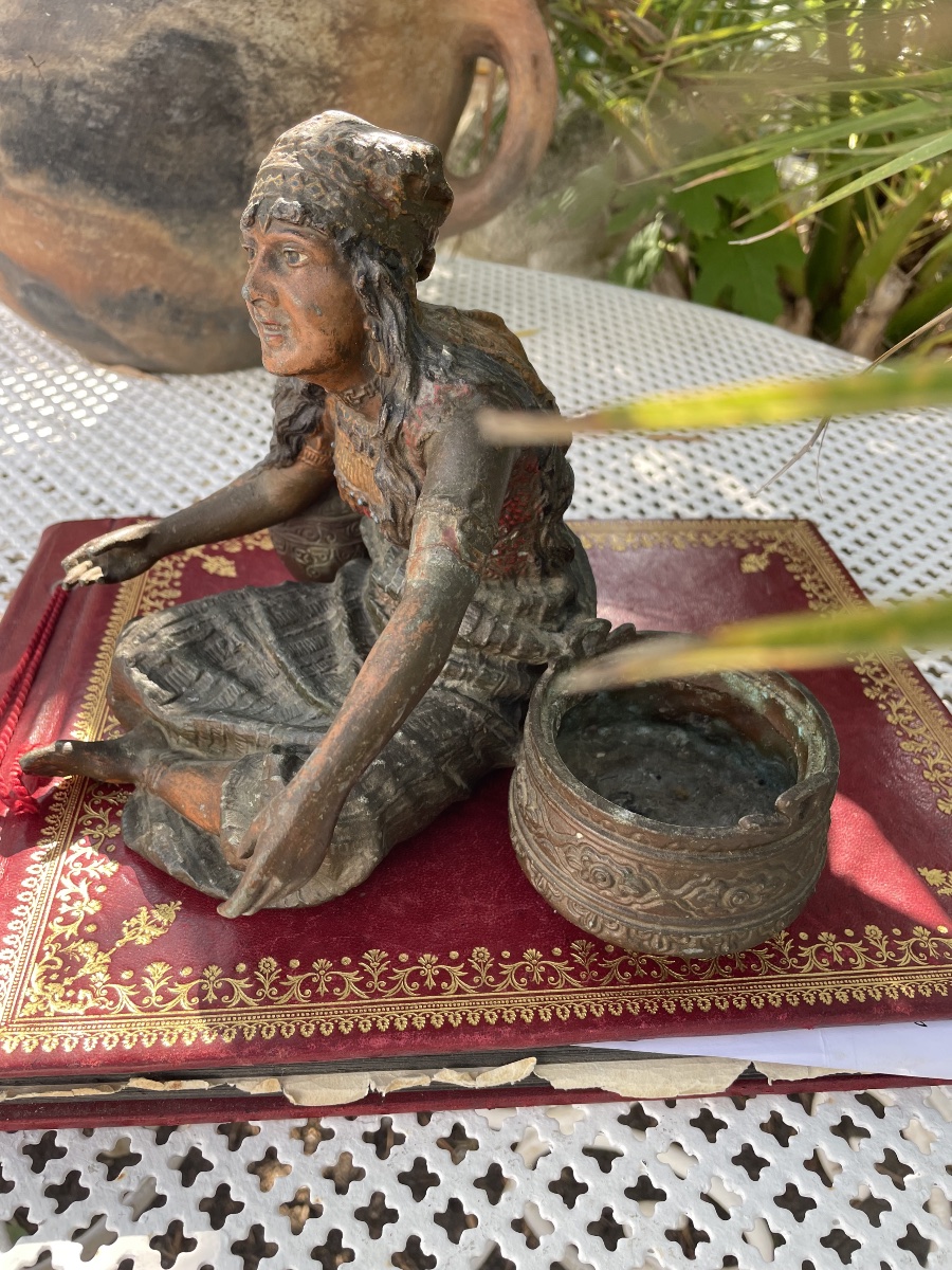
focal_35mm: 26
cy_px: 635
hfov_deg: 53.1
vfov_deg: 67.3
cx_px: 476
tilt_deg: -36.8
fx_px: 953
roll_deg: -5.7
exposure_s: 1/175
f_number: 1.6
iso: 32
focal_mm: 4.2
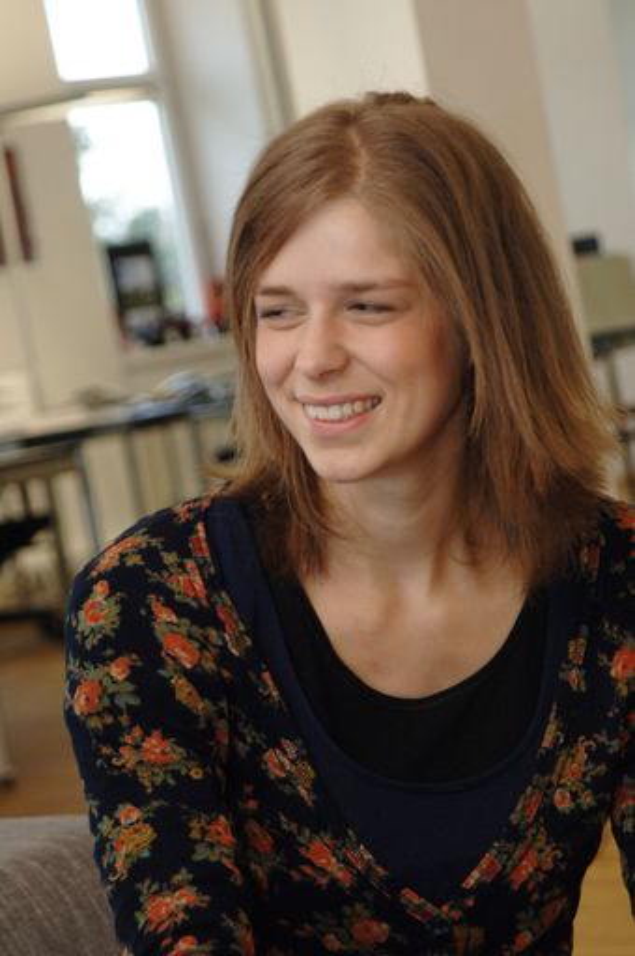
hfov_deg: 7.6
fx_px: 4775
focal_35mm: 180
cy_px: 478
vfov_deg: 11.4
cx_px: 318
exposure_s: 1/60
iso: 400
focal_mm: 120
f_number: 5.6
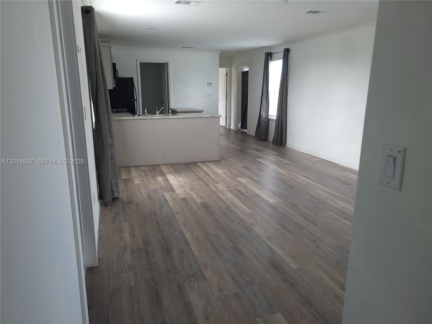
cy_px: 162
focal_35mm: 26
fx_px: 324
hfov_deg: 67.3
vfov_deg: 53.1
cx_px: 216
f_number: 1.8
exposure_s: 1/60
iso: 125
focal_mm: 5.4
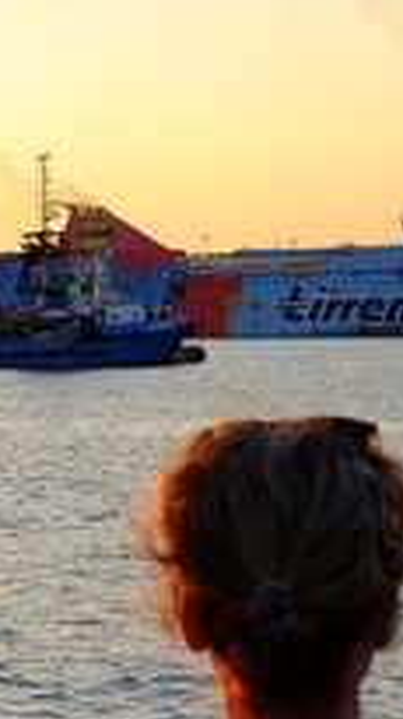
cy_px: 679
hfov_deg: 8.2
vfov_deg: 14.8
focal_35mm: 143
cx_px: -291
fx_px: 2722
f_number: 4
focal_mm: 23
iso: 200
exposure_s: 1/150
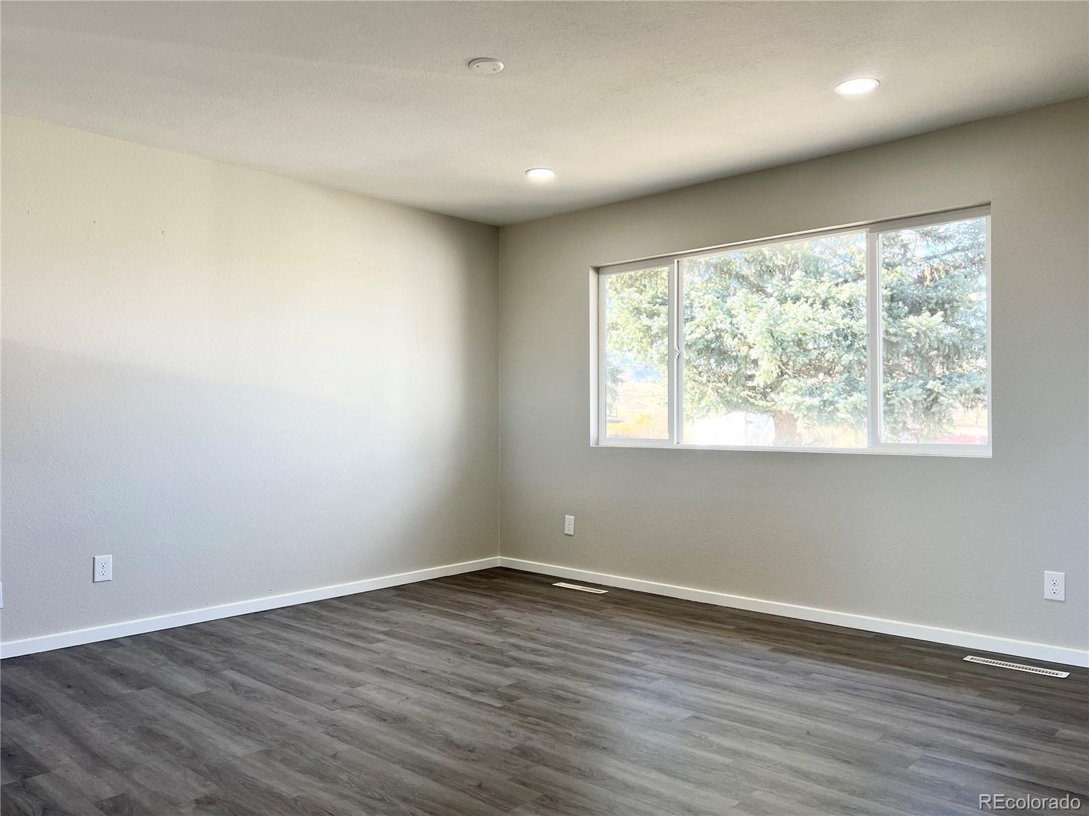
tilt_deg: +0.0
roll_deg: -0.8
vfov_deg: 53.1
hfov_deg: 67.3
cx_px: 544
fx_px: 818
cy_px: 408
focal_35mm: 26
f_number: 1.5
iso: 40
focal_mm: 5.7
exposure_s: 1/120
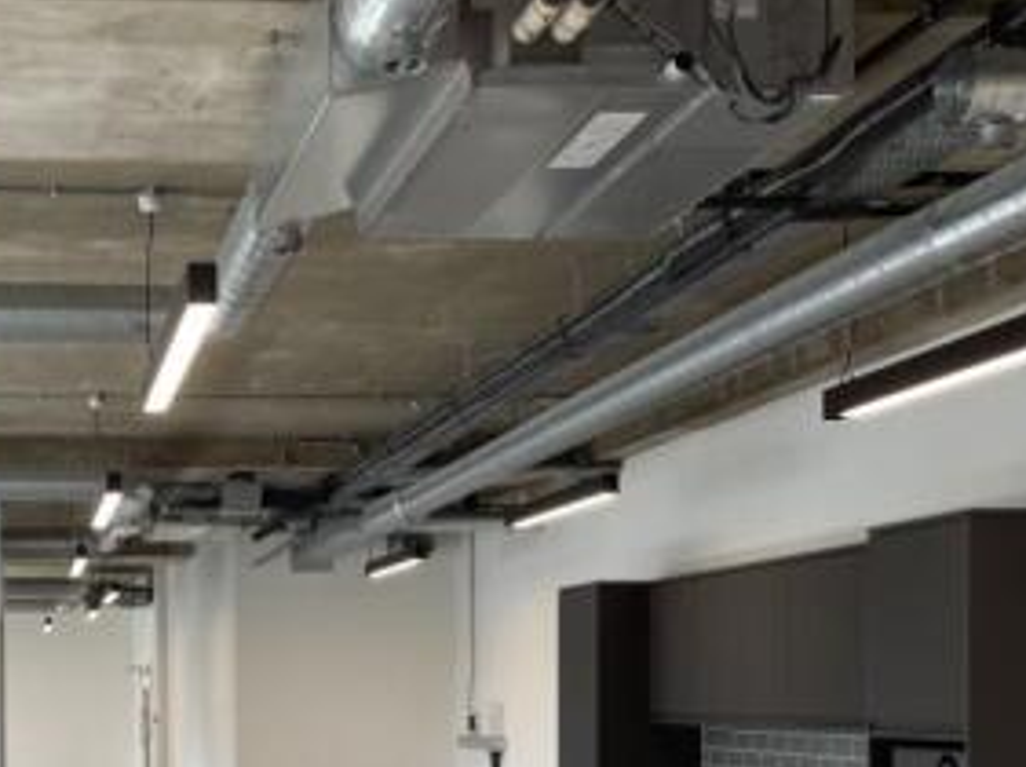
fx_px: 1598
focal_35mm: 54
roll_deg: +0.3
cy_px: 703
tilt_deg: -1.0
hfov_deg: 34.0
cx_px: 137
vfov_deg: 26.0
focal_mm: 5.1
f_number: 1.6
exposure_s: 1/166
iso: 32
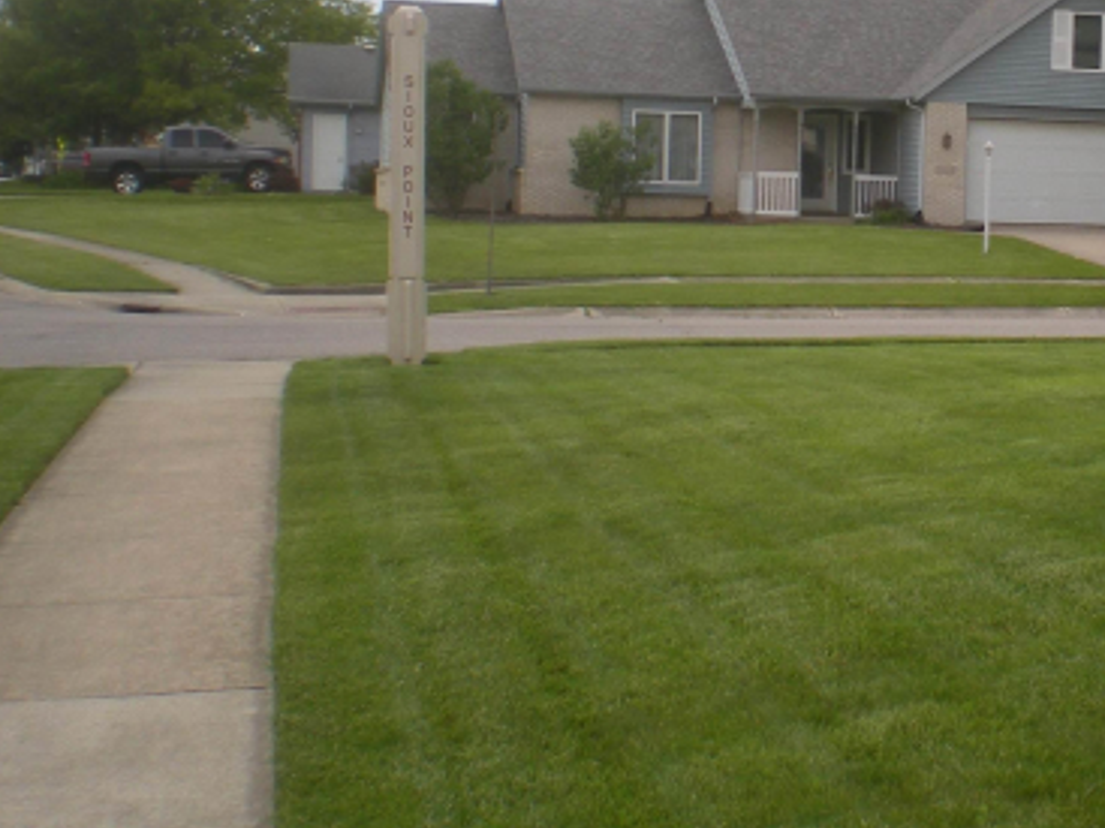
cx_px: 986
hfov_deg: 27.2
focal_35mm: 69
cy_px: 250
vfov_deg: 21.2
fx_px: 2202
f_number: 4.6
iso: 89
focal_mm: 6.3
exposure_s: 1/458
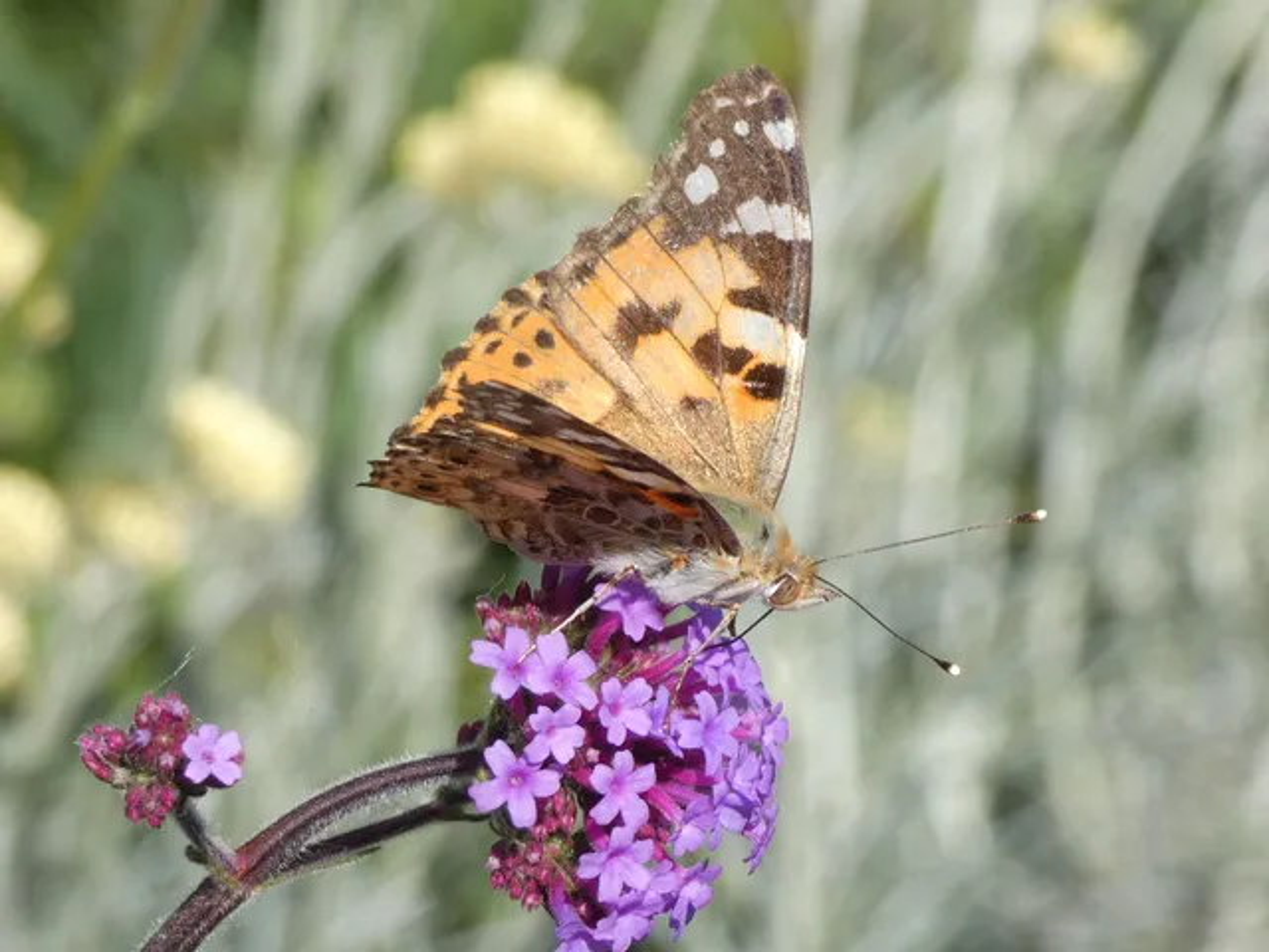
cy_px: 476
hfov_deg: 10.5
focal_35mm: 189
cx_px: 634
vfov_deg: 7.9
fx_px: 6929
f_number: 5.5
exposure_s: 1/250
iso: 80
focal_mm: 33.9
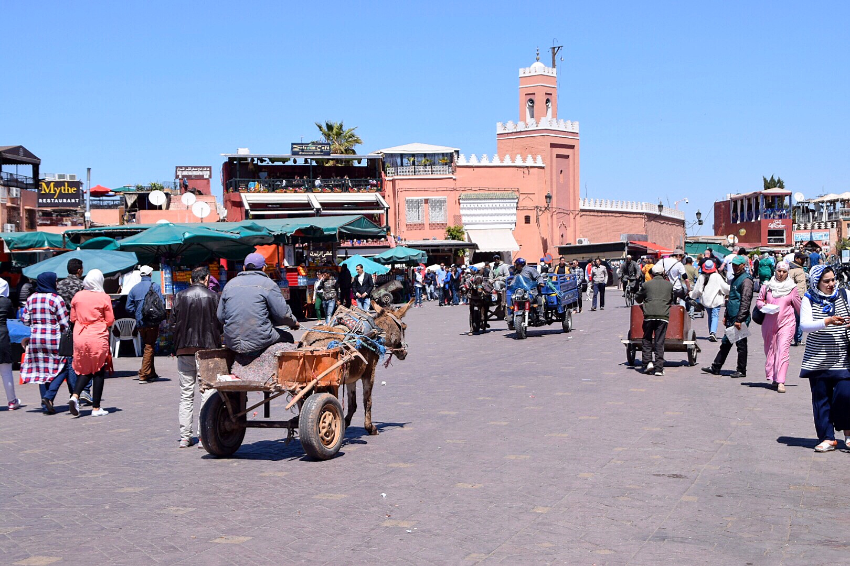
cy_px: 283
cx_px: 425
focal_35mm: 57
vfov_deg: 23.8
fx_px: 1346
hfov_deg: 35.1
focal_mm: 38
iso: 200
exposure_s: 1/400
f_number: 10
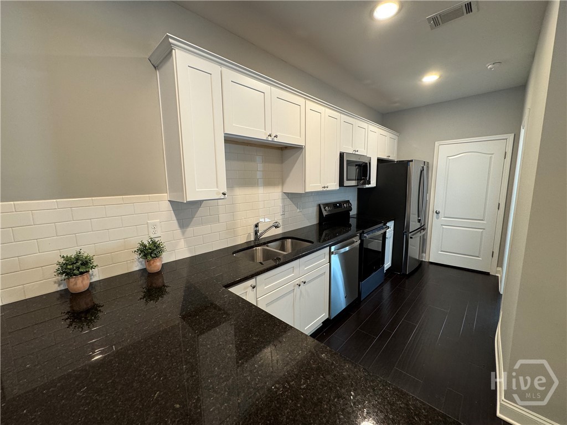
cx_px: 284
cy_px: 212
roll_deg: +0.3
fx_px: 229
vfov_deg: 85.7
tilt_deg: -8.6
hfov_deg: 102.1
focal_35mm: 14
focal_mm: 2.22
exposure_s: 1/60
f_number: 2.2
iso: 160
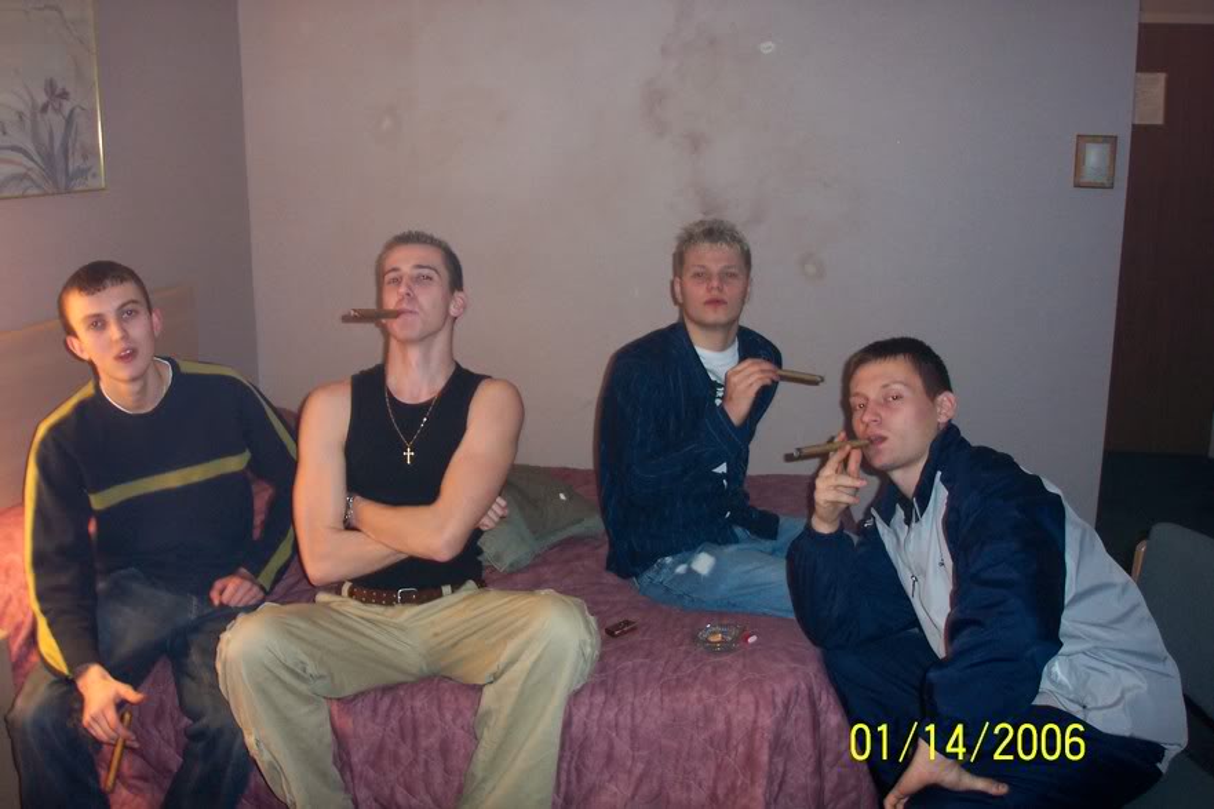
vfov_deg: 37.8
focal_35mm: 35
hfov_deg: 54.4
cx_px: 607
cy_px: 404
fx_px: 1180
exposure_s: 1/30
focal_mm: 7.5
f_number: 2.8
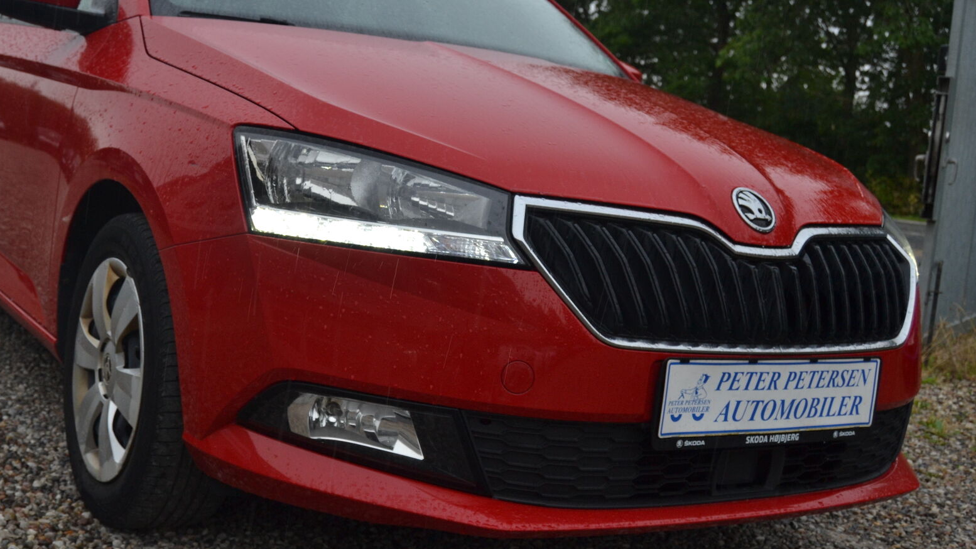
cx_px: 377
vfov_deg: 26.7
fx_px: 1155
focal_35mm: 45
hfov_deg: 45.5
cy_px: 221
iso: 280
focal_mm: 23
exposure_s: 1/125
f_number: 5.6
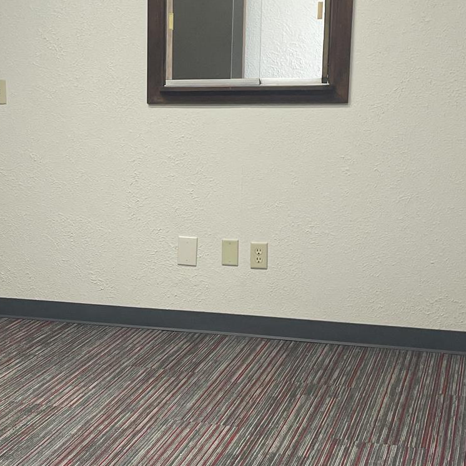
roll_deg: +1.8
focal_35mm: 71
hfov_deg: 23.7
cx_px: 51
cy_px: 277
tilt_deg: -10.4
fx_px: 1081
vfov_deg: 24.3
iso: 100
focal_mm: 4.2
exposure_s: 1/120
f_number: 1.6
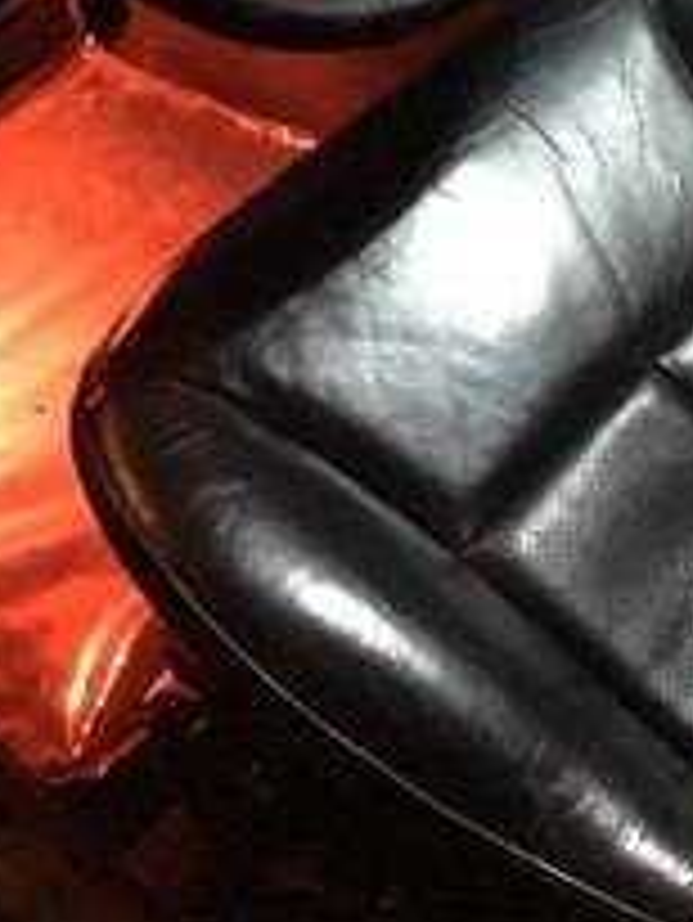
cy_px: -157
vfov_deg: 25.2
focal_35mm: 70
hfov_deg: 20.2
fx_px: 1867
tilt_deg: -33.1
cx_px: 729
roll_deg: -6.5
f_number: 2.2
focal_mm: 4.15
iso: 1250
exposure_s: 1/17
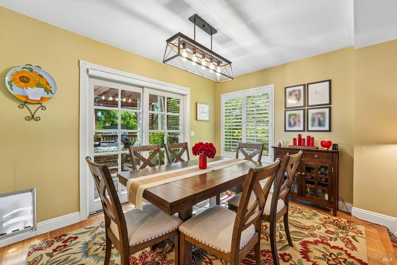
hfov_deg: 104.3
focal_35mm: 14
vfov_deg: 81.2
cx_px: 198
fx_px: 154
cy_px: 132
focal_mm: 14
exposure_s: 1/20
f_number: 8
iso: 640
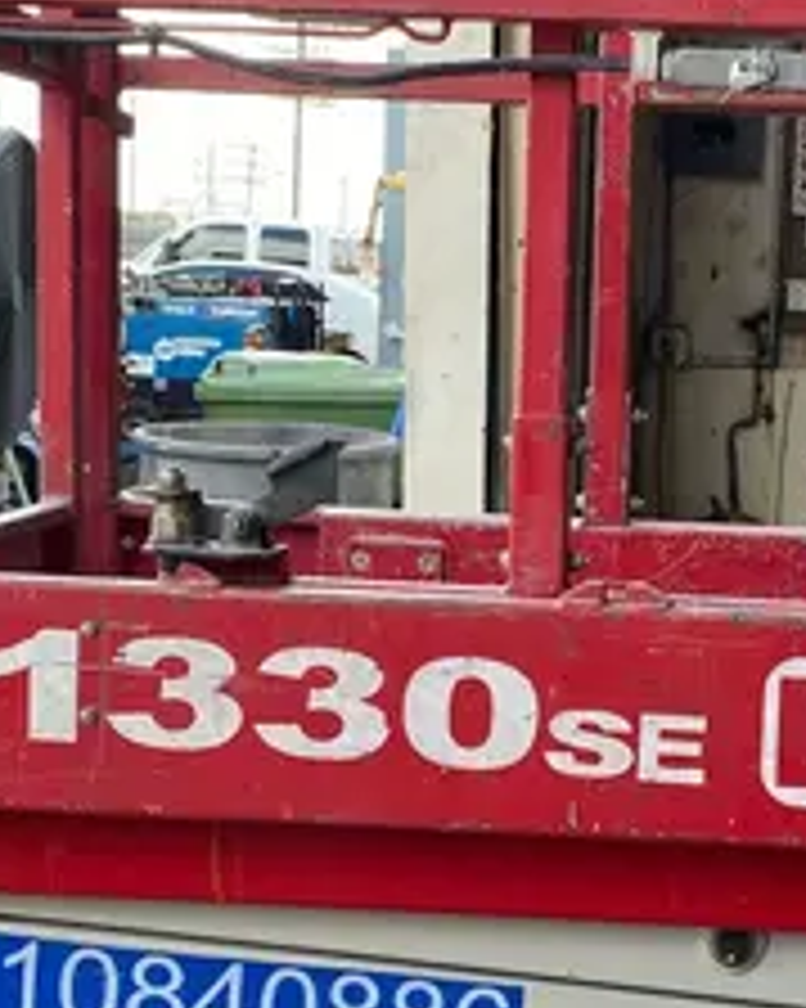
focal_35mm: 83
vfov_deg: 22.9
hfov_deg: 18.3
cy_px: 686
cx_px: 671
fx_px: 2477
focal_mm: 4.25
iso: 32
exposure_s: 1/193
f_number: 1.8
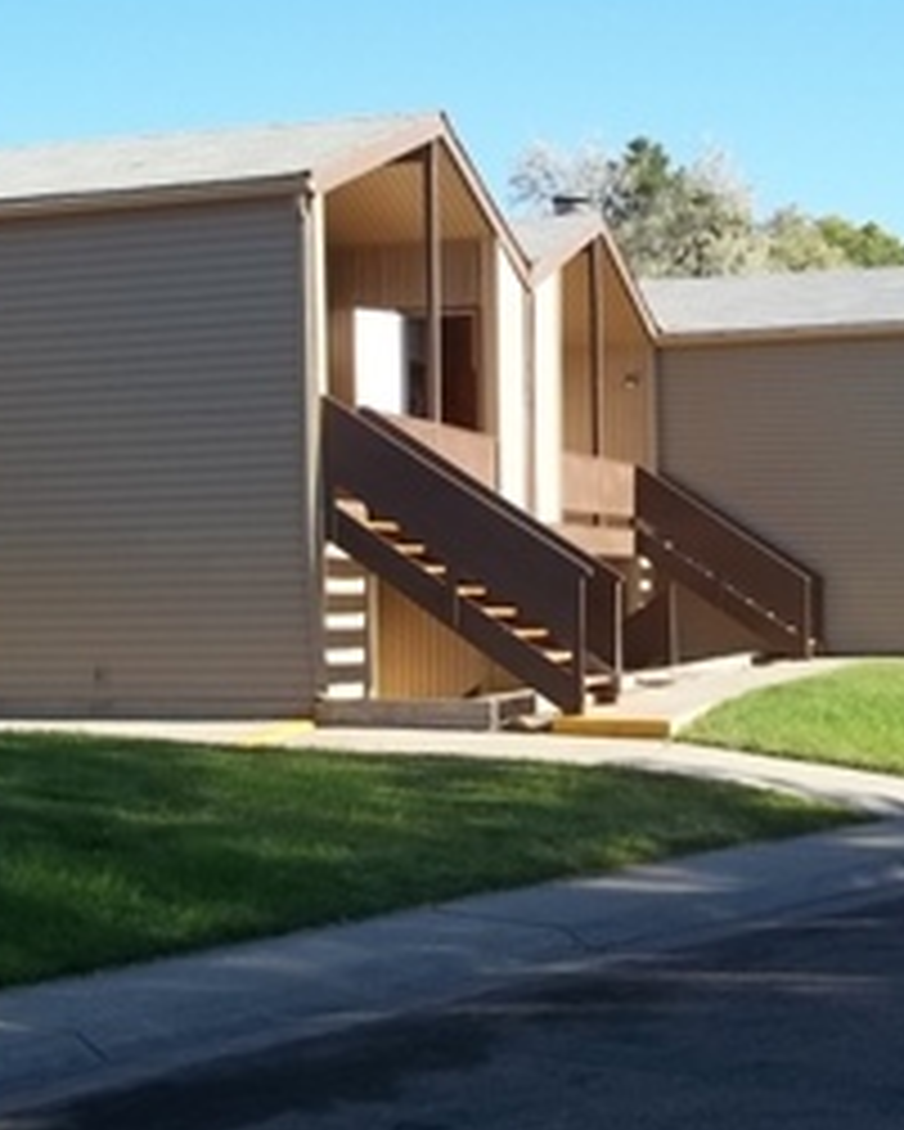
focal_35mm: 68
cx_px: 364
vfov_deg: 27.9
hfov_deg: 22.5
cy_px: 500
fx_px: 2273
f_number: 3.2
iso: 64
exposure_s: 1/400
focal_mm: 7.1
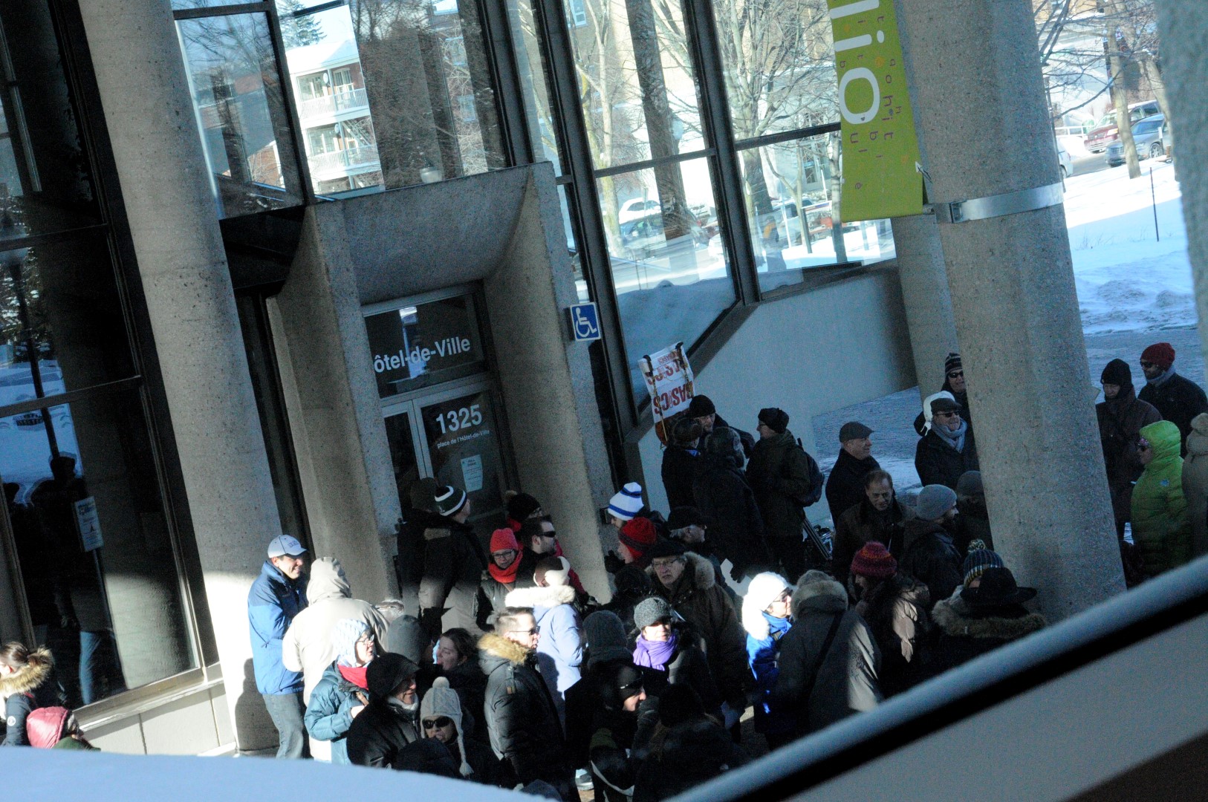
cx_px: 604
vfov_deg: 18.1
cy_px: 401
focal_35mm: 75
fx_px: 2514
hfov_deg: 27.0
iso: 3200
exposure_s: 1/400
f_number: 10
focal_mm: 50
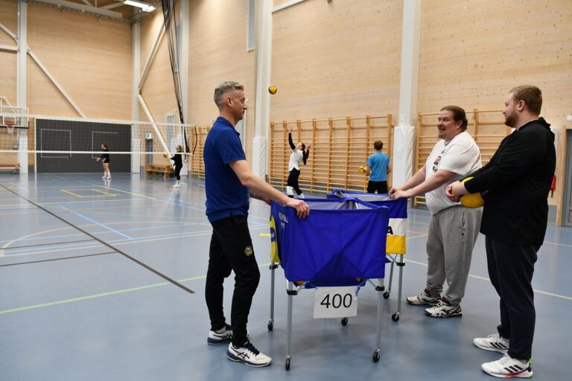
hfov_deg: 71.5
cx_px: 286
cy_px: 190
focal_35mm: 25
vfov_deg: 51.3
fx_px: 397
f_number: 4.5
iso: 640
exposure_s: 1/80
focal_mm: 17
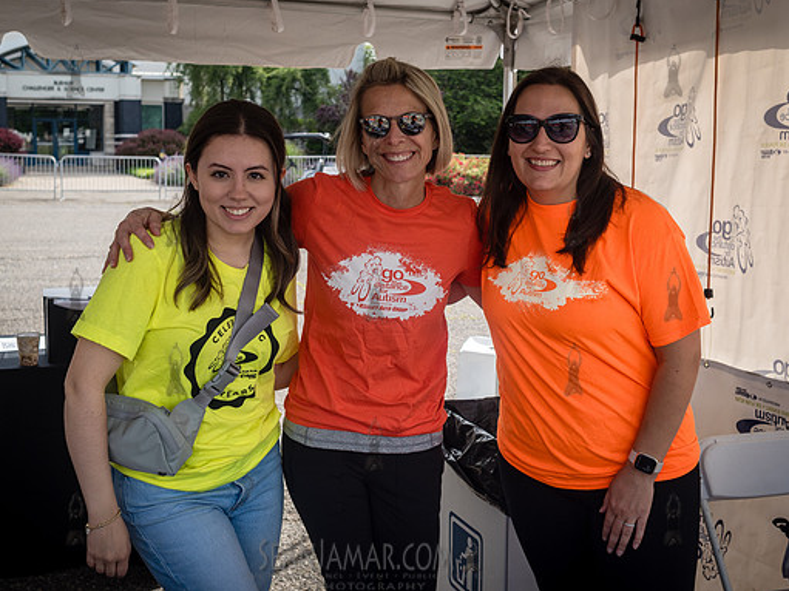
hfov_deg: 43.9
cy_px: 256
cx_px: 393
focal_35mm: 43
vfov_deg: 33.5
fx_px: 980
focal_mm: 35
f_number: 5.6
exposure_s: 1/400
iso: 250
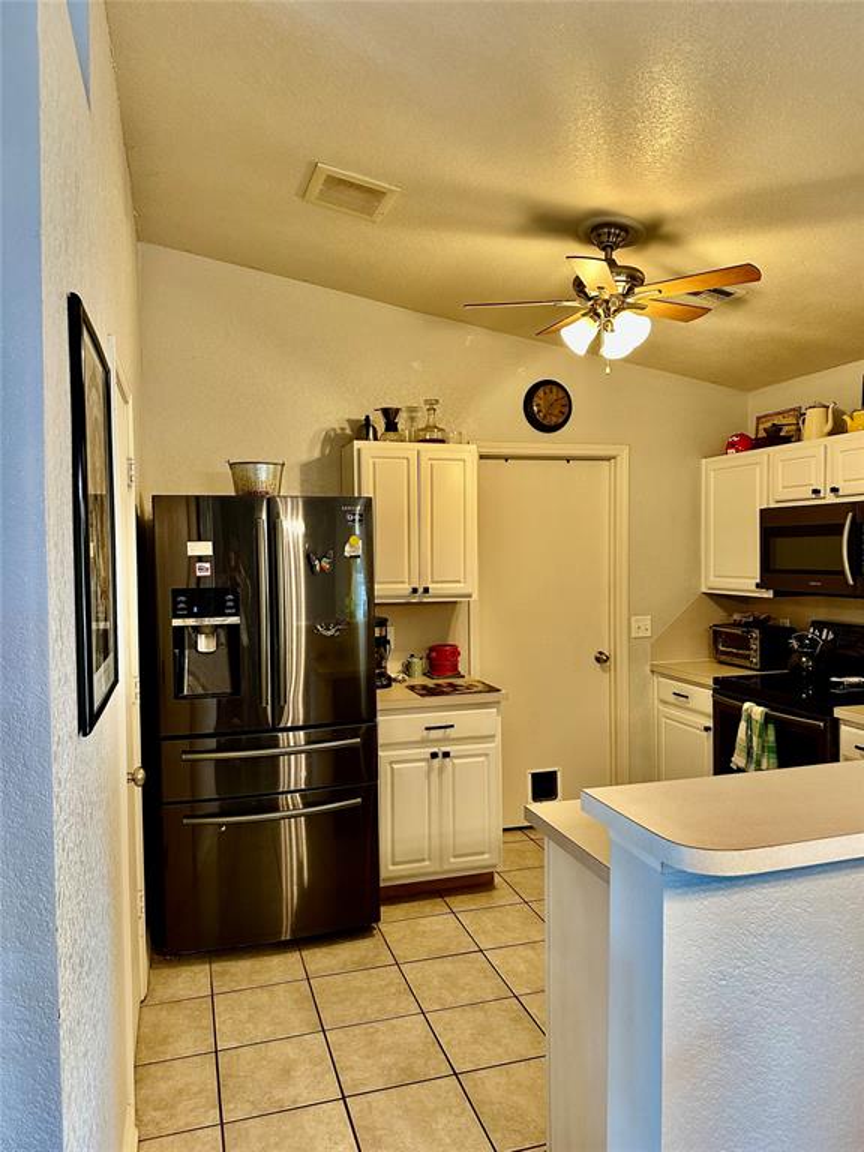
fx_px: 799
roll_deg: -0.1
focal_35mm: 24
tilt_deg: -1.4
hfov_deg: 56.8
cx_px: 432
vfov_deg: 71.6
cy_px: 576
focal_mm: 6.86
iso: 250
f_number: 1.78
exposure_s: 1/60
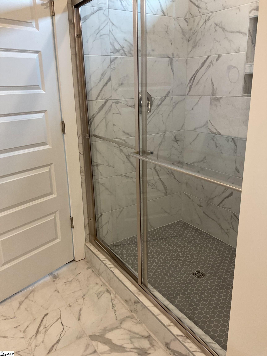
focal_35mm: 29
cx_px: 134
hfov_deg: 48.2
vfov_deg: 61.7
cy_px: 178
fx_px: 298
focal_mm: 3
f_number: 1.8
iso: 50
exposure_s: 1/60
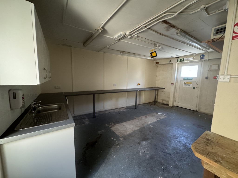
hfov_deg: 102.1
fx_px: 96
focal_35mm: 14
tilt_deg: -5.2
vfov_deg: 85.7
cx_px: 119
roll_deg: -0.5
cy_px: 89
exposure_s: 1/62
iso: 320
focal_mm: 2.22
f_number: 2.2
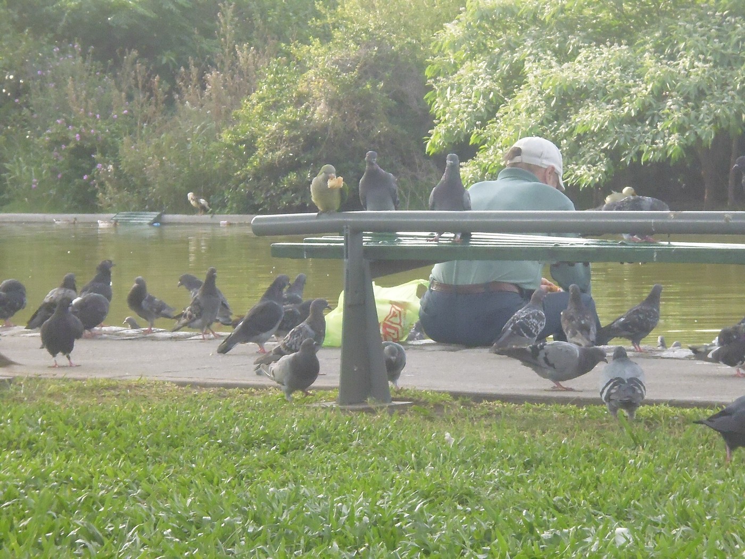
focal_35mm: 163
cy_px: 280
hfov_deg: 12.1
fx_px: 3508
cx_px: 372
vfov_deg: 9.1
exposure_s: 1/80
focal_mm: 21.5
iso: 400
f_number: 6.9
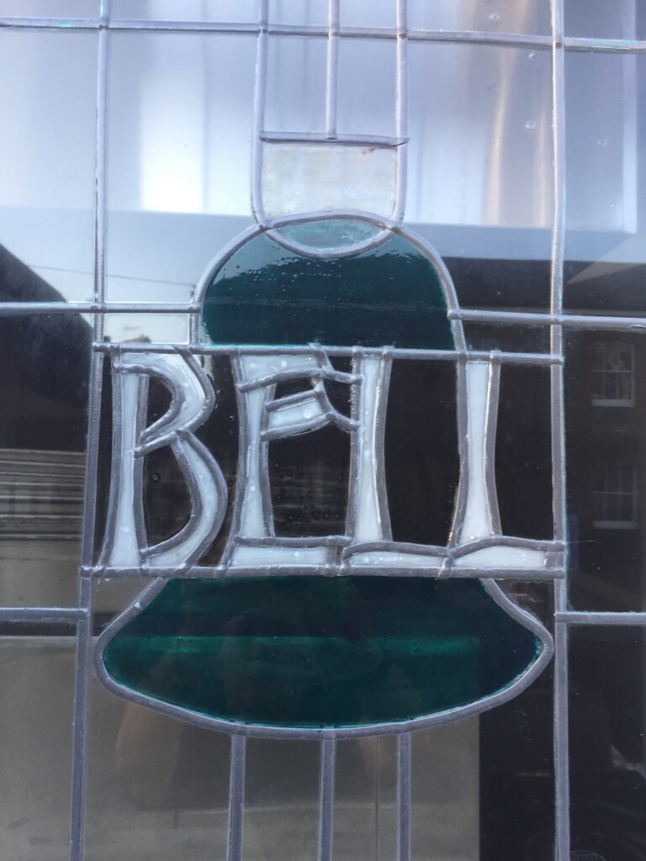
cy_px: 430
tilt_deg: +2.7
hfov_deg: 48.2
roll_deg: -0.9
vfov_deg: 61.7
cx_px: 323
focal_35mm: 29
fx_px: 722
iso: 40
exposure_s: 1/100
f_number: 2.2
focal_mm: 4.15
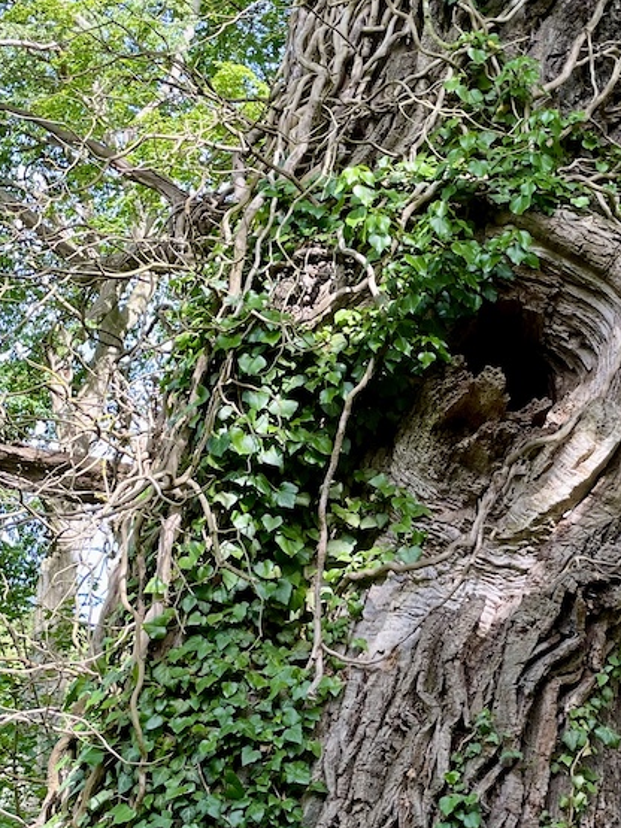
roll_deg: -0.1
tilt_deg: +19.5
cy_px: 465
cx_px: 548
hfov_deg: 23.8
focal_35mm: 60
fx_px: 1436
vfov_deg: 32.2
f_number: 1.6
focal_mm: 4.2
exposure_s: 1/240
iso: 32
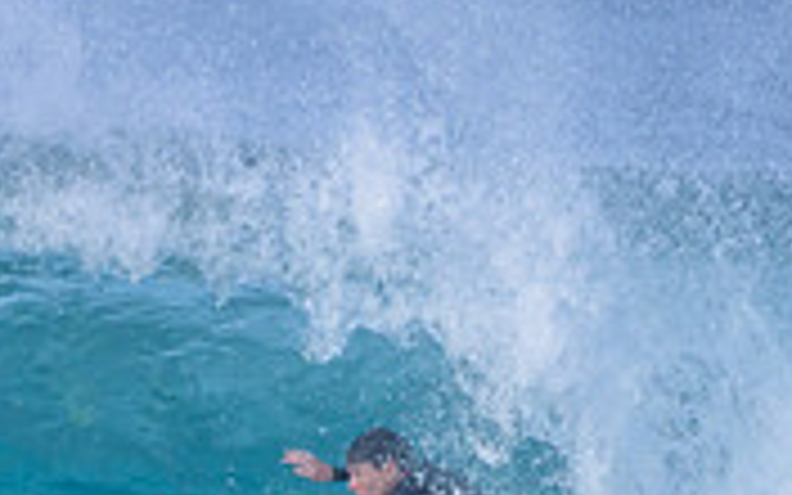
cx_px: 284
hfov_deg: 0.6
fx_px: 72567
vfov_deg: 0.4
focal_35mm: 3362
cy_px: 695
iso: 1600
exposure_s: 1/2000
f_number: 11
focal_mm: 1000
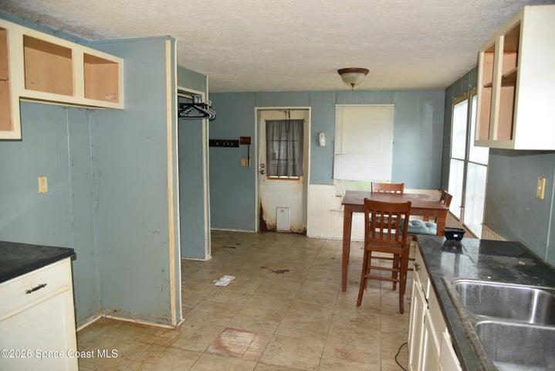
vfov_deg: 53.2
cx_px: 278
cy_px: 186
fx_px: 370
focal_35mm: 24
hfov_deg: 73.7
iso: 800
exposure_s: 1/80
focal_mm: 24
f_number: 4.5
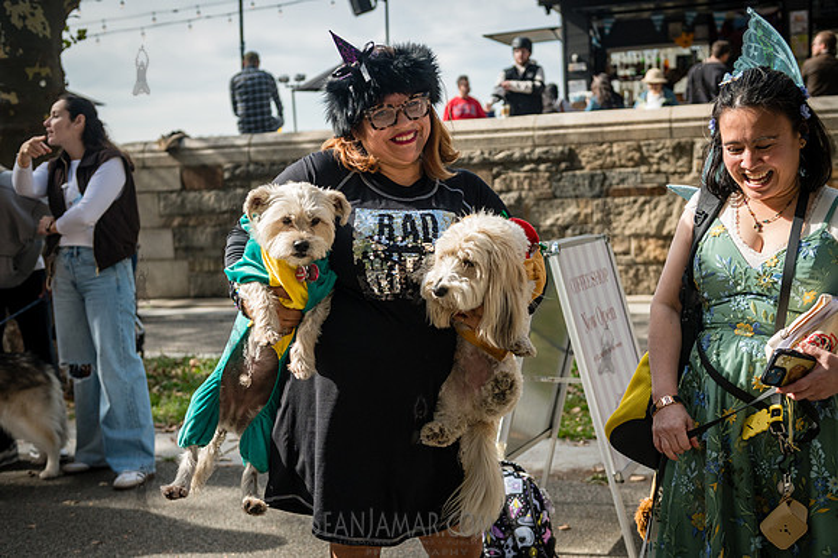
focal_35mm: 45
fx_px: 1047
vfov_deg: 29.8
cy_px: 279
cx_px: 419
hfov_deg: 43.6
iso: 1000
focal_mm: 45
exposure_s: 1/5000
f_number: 4
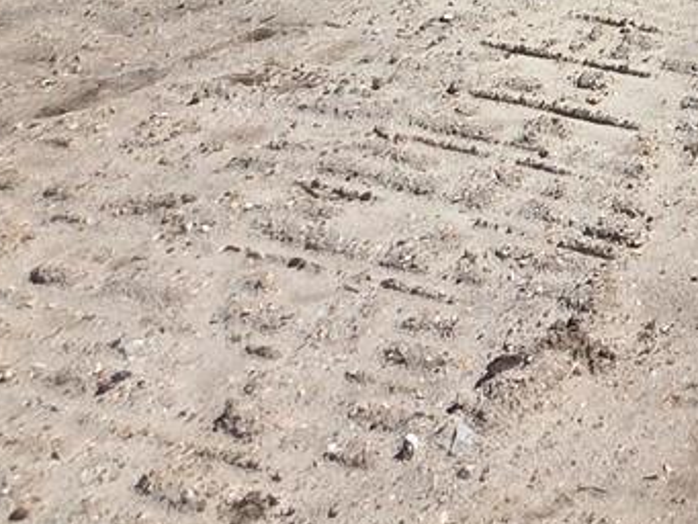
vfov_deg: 17.7
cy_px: -497
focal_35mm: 61
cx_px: 983
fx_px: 1230
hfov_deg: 25.6
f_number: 1.9
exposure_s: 1/3687
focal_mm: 2.2
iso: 40
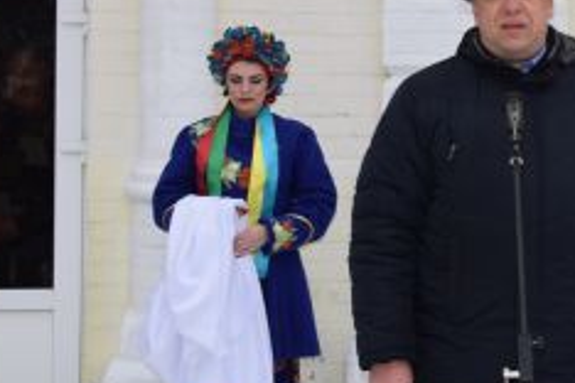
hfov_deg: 20.5
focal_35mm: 96
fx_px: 1538
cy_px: 79
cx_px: 582
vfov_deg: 14.1
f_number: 6.3
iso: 100
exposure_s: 1/160
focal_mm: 25
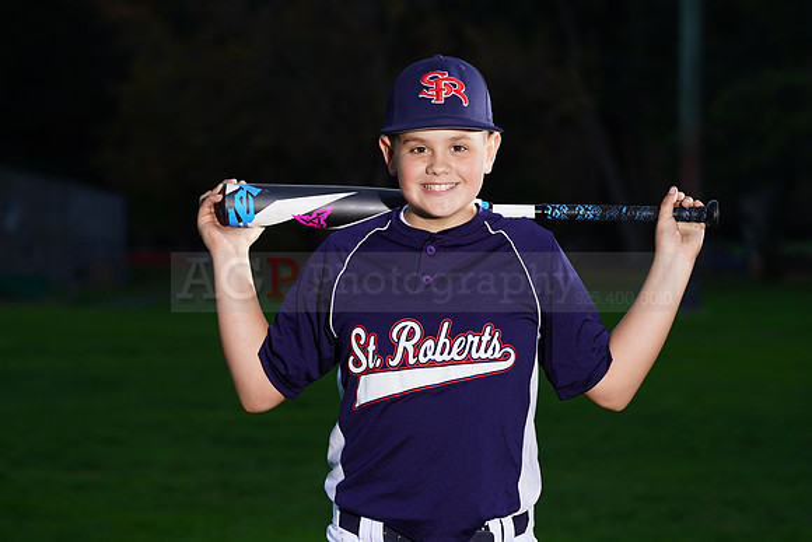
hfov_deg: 11.7
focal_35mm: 175
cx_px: 406
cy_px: 271
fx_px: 3948
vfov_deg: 7.9
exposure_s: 1/160
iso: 320
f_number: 8
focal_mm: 175
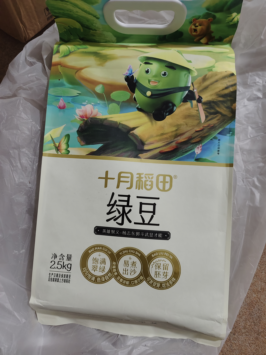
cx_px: 133
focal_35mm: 23
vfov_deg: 73.9
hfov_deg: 58.9
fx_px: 236
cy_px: 178
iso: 1165
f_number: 1.57
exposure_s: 1/50
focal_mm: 6.51
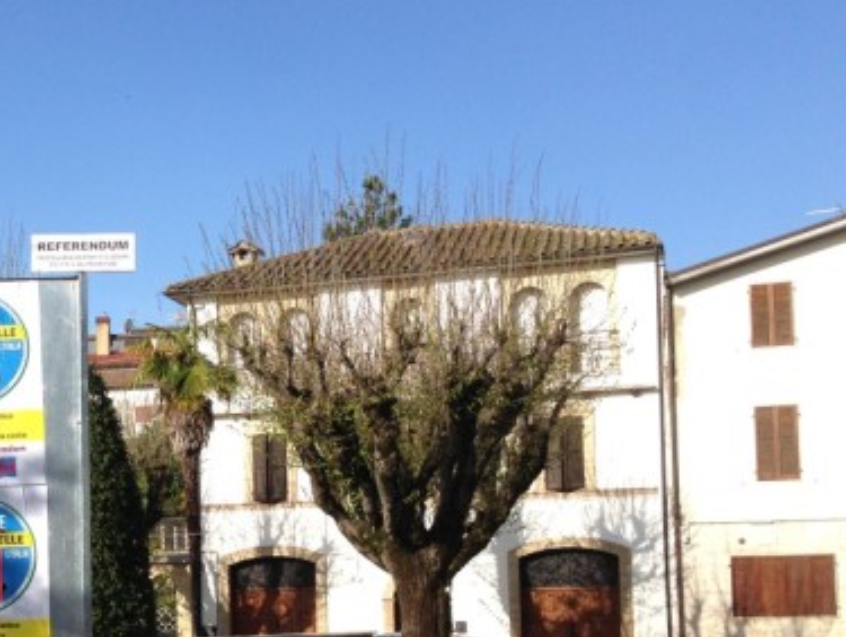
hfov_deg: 28.1
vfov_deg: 22.1
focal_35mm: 66
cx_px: 59
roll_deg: +1.0
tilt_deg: +5.2
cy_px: 475
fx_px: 1615
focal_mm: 4.12
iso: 50
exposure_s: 1/1290
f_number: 2.4
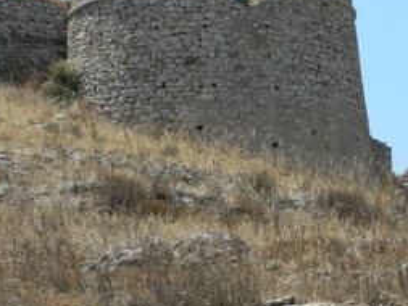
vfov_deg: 6.2
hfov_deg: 8.3
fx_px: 2818
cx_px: 189
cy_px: 90
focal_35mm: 239
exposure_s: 1/255
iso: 64
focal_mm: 26.3
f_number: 5.8
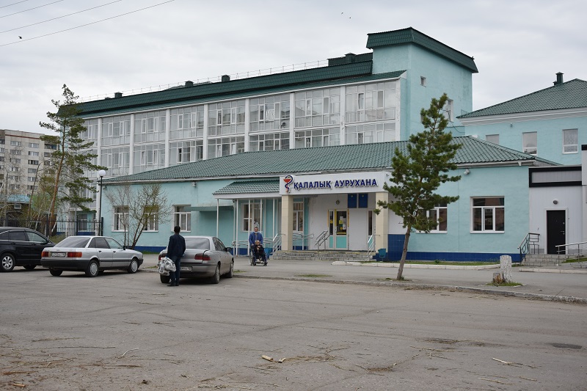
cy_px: 196
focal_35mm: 45
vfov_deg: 29.9
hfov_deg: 43.6
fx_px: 734
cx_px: 294
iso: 800
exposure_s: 1/1600
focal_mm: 30
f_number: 5.6
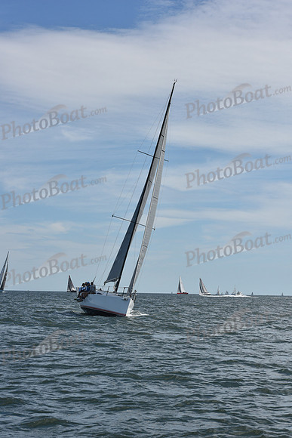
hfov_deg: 17.5
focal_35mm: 78
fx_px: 948
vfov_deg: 26.0
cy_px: 219
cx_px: 146
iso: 320
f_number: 11
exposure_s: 1/1000
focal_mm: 78
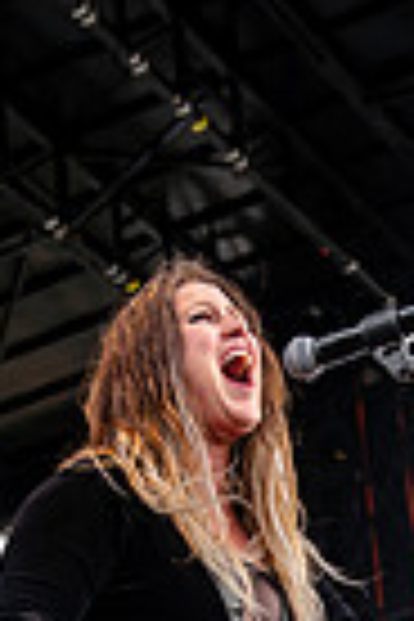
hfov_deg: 11.0
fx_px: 2139
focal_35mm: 124
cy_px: 814
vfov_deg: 15.7
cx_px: 338
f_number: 3.2
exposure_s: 1/320
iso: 125
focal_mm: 38
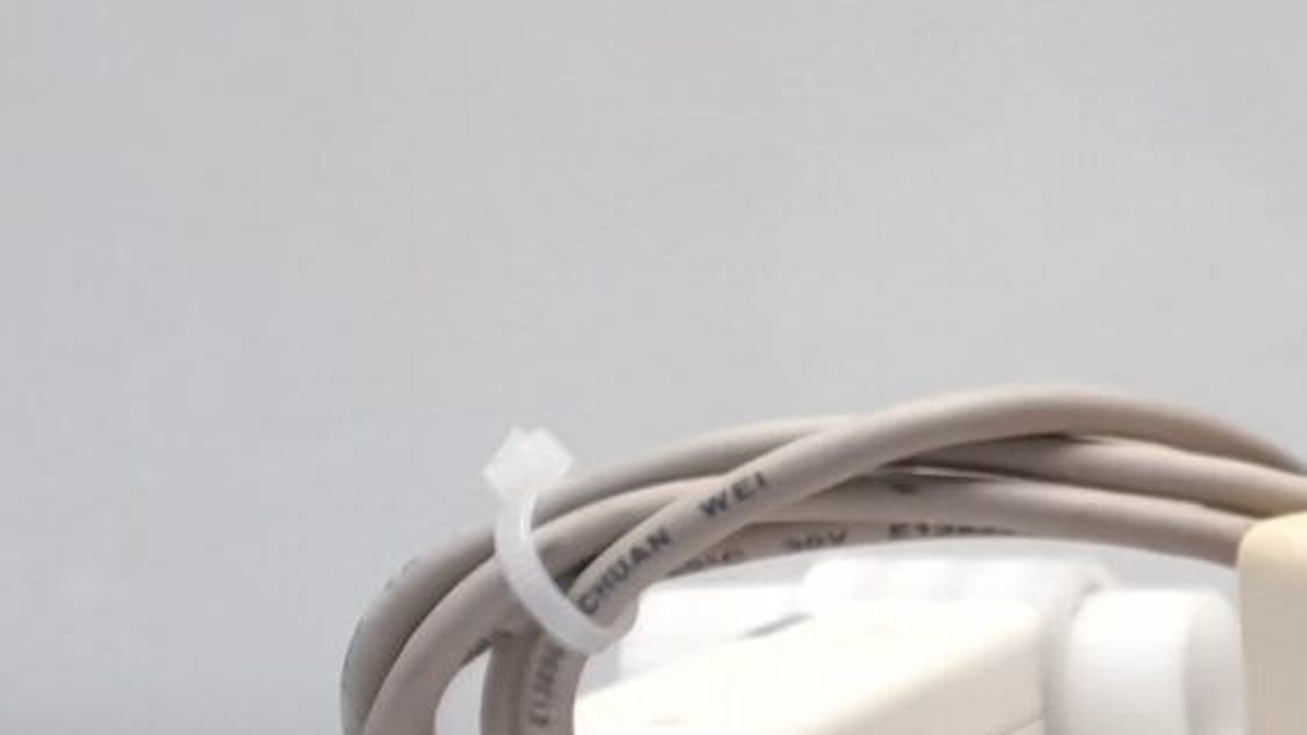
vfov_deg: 8.9
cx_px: 2623
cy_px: 1417
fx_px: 4470
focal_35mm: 129
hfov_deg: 14.0
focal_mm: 4.3
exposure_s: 1/50
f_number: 2.4
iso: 64
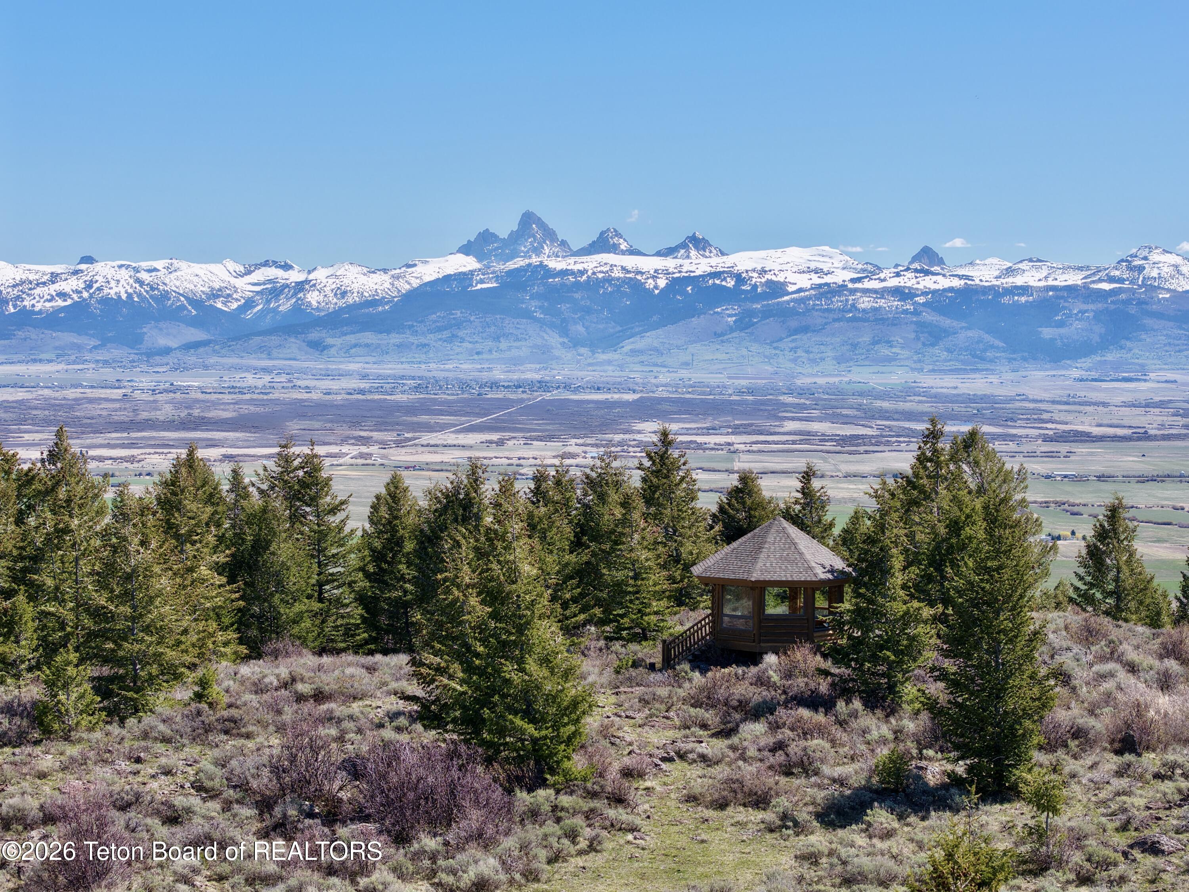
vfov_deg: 21.0
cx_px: 594
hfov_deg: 27.8
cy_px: 446
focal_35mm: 70
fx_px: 2404
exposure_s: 1/1000
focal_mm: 19.35
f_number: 2.8
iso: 100
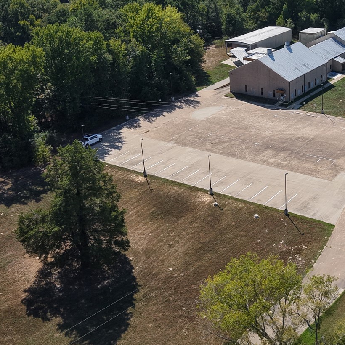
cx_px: 306
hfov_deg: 30.8
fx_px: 598
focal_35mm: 53
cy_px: 127
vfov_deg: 32.0
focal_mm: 8.67
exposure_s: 1/6400
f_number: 1.8
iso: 360
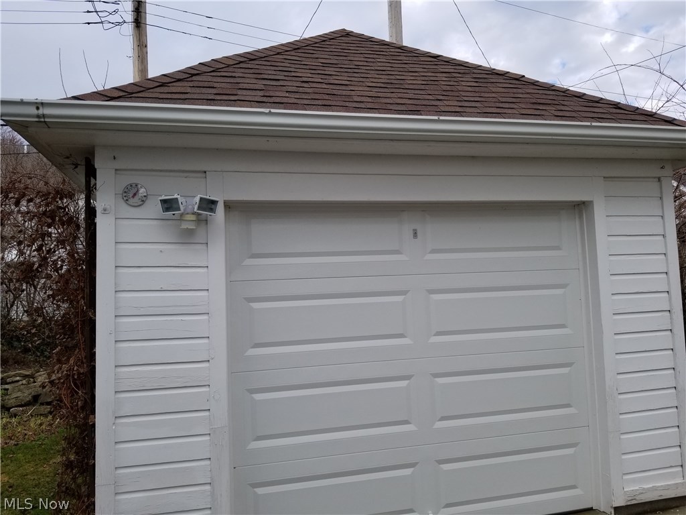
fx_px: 515
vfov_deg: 53.1
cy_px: 258
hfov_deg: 67.3
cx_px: 343
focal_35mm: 26
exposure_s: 1/1292
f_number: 1.7
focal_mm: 4.3
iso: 50
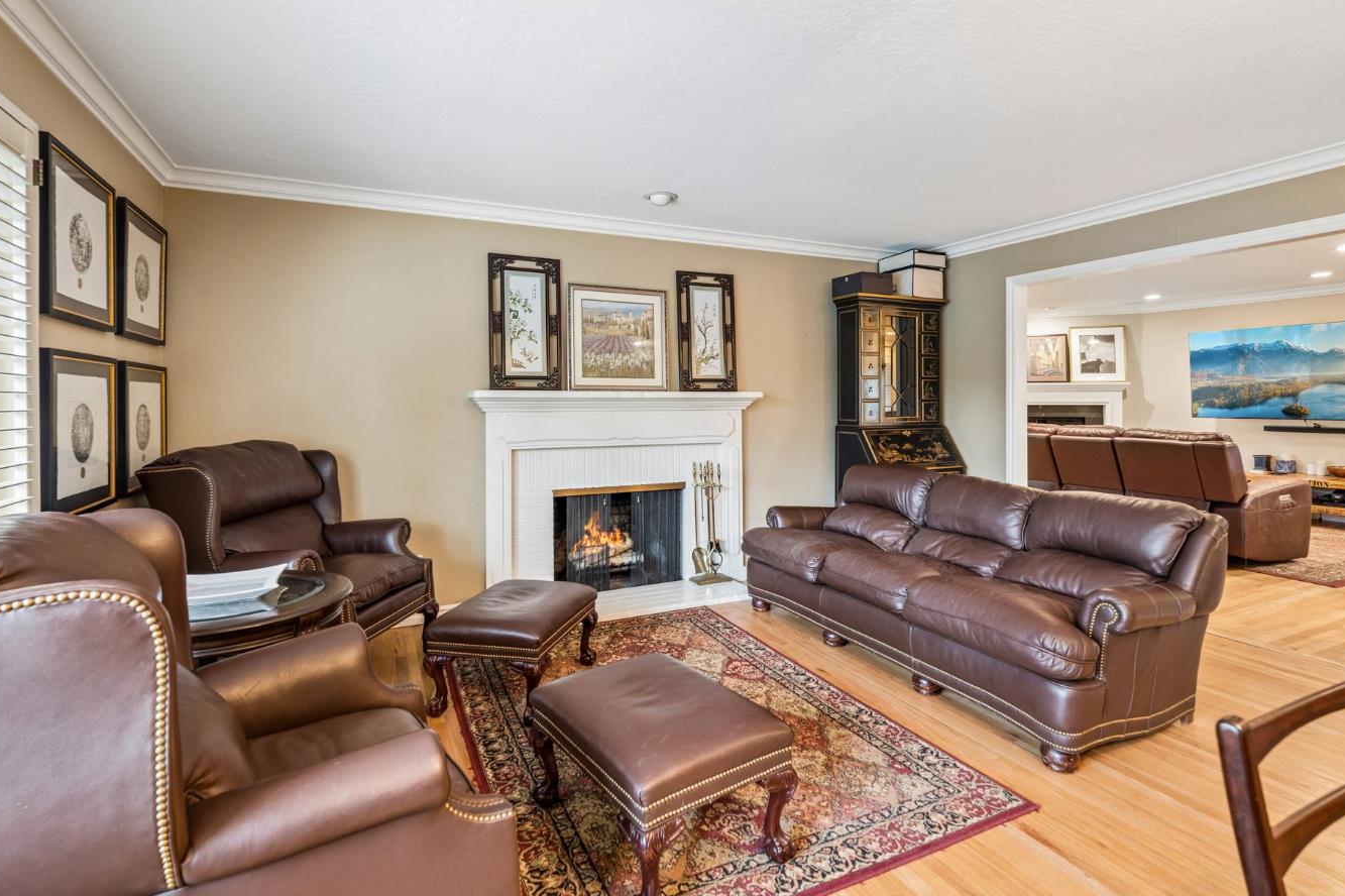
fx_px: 672
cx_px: 679
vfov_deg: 67.2
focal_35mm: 18
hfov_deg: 90.0
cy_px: 399
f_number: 8
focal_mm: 16
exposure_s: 1/2.5
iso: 400
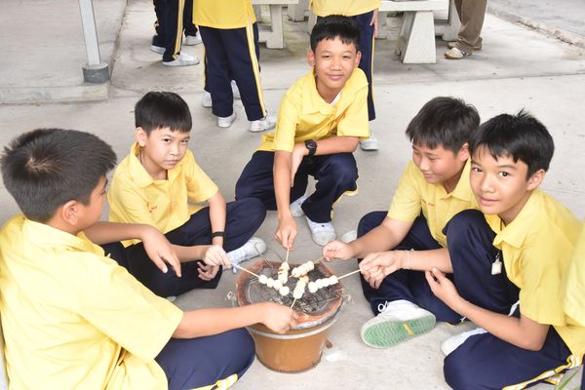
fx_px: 617
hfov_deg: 50.7
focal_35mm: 38
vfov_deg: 35.1
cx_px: 292
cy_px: 195
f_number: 4
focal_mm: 38
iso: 2000
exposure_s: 1/160
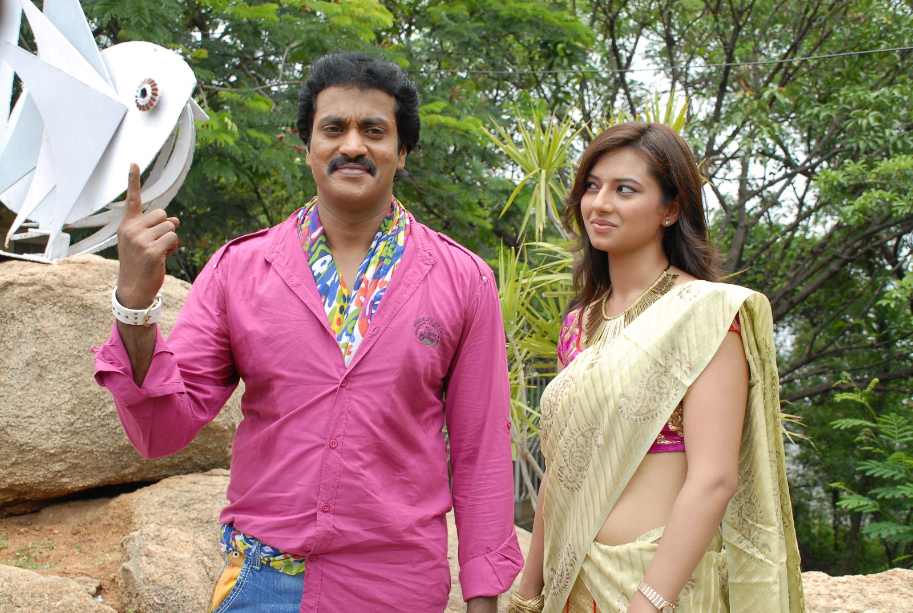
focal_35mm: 42
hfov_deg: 46.3
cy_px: 306
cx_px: 456
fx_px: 1067
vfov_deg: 32.0
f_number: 5.6
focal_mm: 28
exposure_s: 1/250
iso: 250
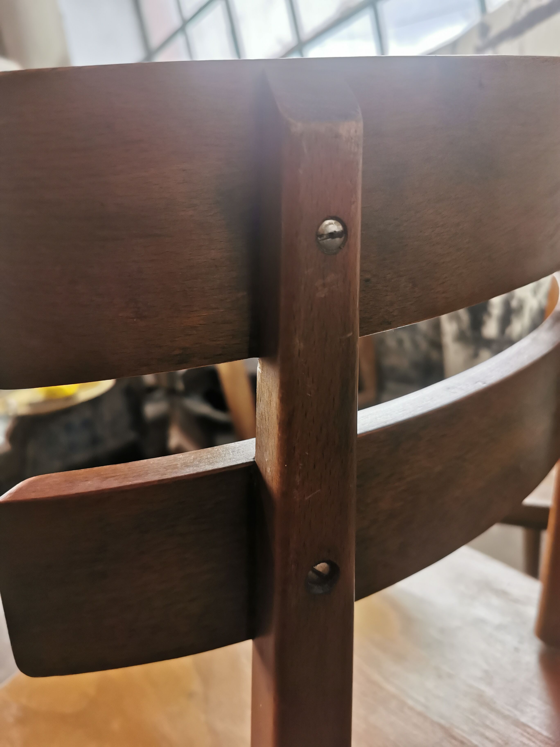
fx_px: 582
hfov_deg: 51.4
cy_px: 374
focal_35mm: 27
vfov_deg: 65.3
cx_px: 280
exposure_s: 1/100
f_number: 1.6
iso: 125
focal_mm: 5.56
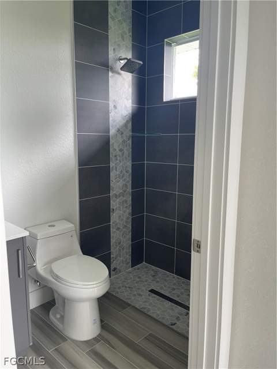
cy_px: 184
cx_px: 138
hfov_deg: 54.9
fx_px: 267
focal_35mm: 25
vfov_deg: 69.4
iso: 80
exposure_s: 1/120
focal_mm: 5.1
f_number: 1.6
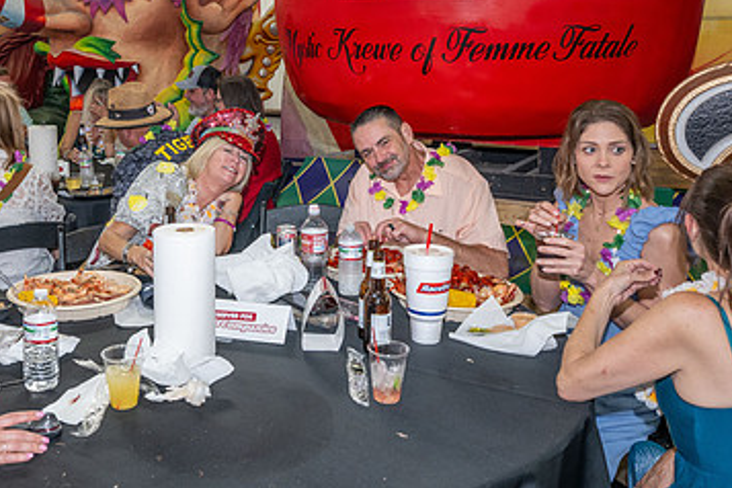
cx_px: 277
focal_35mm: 39
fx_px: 793
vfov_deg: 33.7
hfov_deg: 49.1
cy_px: 136
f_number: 6.3
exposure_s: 1/60
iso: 1000
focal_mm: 24
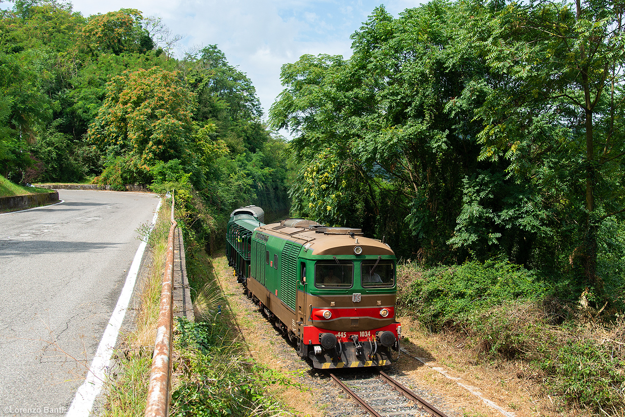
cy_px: 208
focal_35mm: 34
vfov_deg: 38.9
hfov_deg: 55.8
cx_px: 312
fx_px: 590
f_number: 5.6
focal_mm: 34
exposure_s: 1/800
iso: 250
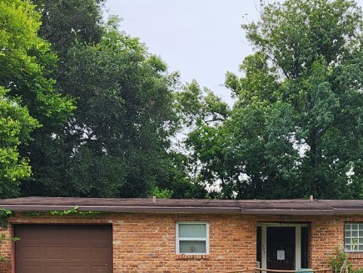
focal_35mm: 54
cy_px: 272
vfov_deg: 25.7
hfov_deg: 34.9
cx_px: 263
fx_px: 566
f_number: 1.8
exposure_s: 1/280
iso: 20
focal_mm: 5.4
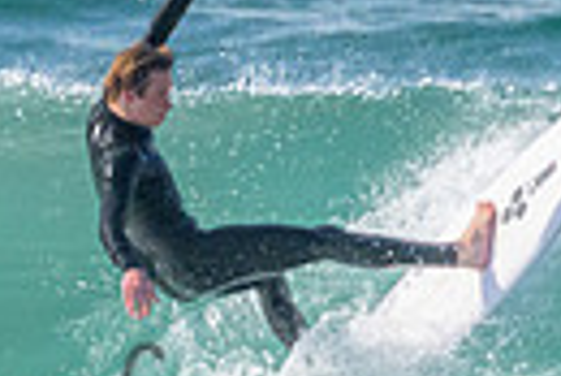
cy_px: 374
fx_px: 55756
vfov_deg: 0.4
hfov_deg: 0.6
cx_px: 99
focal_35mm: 3574
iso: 2800
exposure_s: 1/1600
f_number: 11
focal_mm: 800
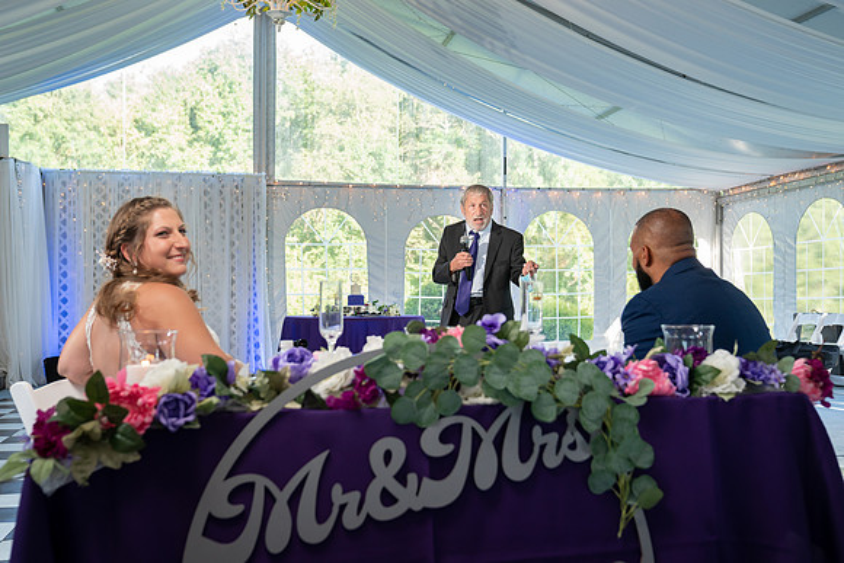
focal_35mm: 38
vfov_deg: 35.2
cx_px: 421
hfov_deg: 50.9
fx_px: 887
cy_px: 282
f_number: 4
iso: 640
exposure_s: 1/200
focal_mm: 37
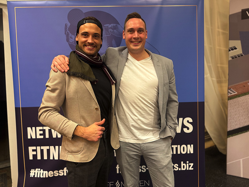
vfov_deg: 56.8
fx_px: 173
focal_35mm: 24
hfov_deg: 71.6
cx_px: 124
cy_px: 94
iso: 320
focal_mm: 6.76
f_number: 1.78
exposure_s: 1/50
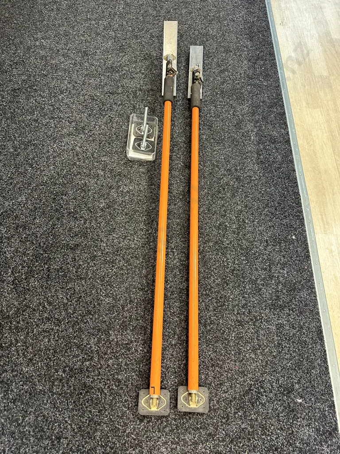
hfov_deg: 56.8
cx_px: 170
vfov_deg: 71.6
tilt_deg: -62.3
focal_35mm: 24
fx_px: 314
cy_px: 227
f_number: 1.78
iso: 320
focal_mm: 6.86
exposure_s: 1/50
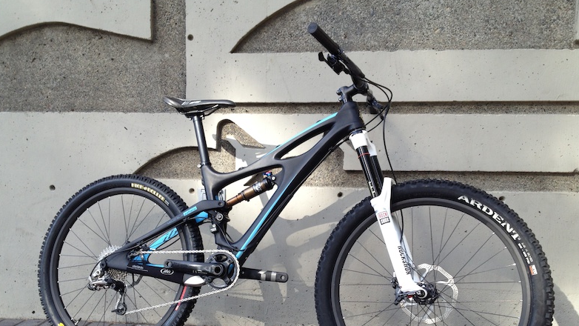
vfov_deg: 30.2
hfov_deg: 51.6
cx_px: 288
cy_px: 214
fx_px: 599
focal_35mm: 39
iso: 50
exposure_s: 1/157
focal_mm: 4.28
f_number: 2.4
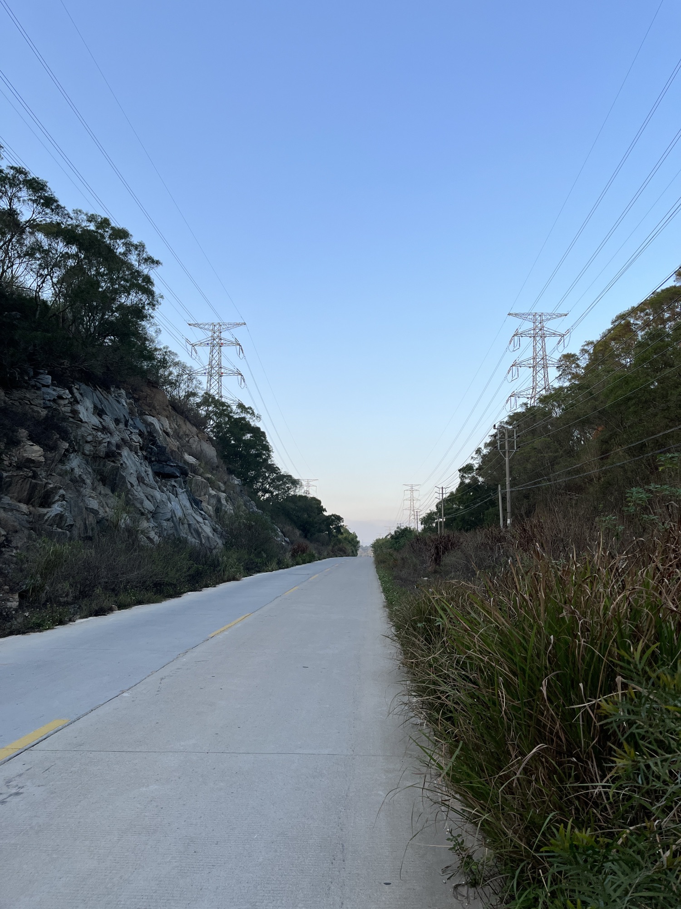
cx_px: 340
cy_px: 454
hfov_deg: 53.1
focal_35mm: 26
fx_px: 682
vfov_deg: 67.3
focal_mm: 5.1
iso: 50
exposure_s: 1/772
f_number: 1.6
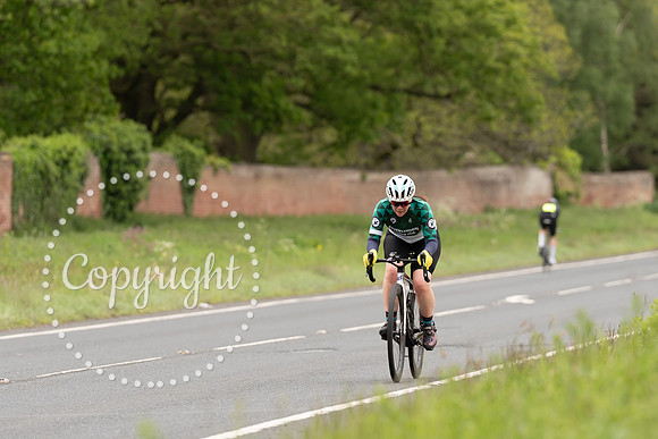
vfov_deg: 4.7
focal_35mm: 292
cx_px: 398
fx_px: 5342
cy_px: 217
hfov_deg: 7.0
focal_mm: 200
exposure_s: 1/1000
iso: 320
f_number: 3.5
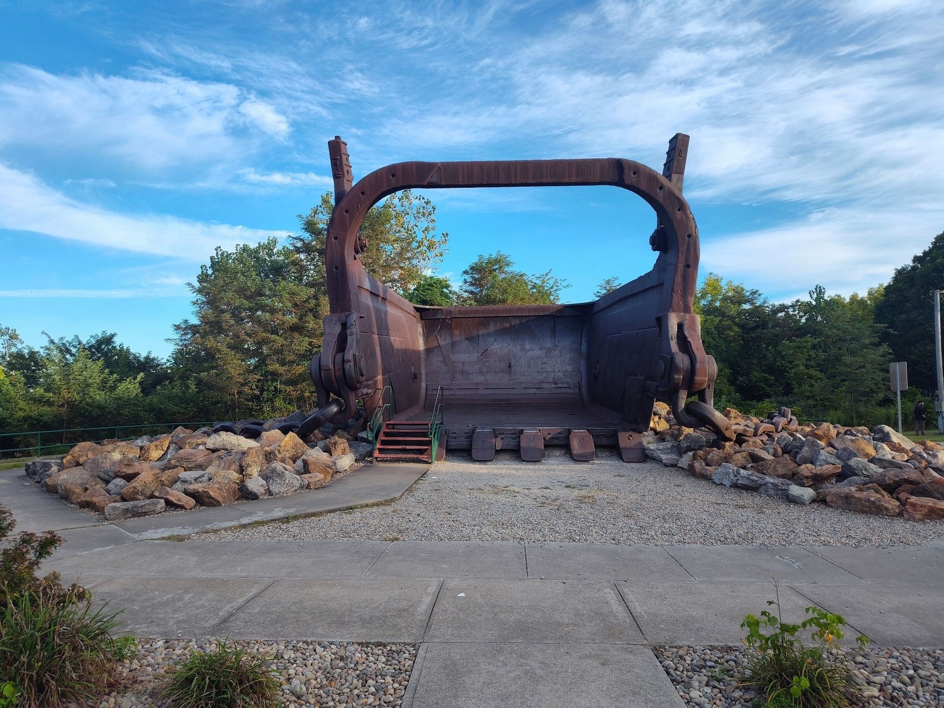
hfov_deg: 73.9
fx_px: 627
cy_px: 354
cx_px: 472
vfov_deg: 58.9
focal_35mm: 23
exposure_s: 1/528
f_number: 1.8
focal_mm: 5.56
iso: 100
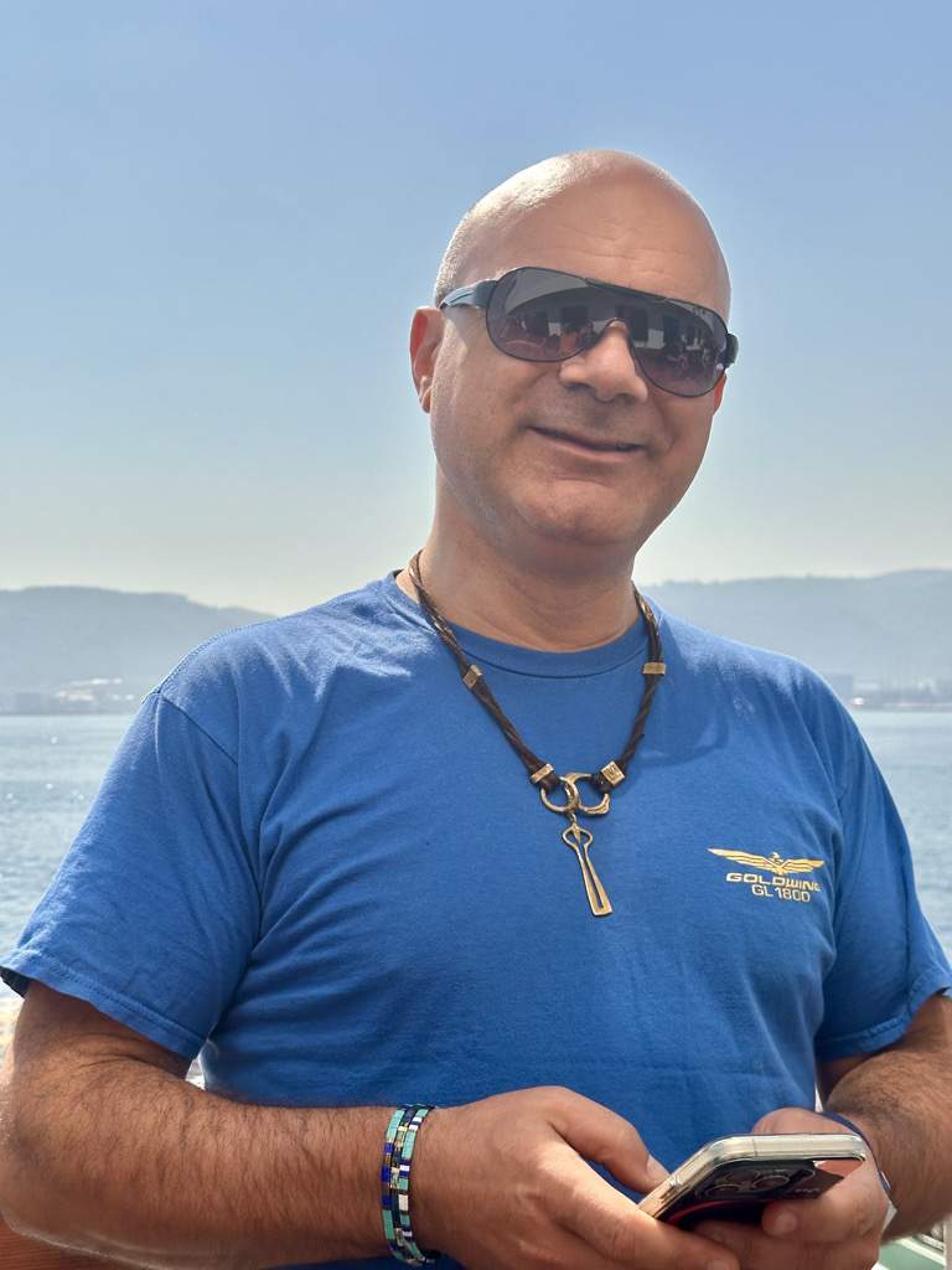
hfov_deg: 30.3
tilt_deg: +3.1
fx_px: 1760
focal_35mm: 48
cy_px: 635
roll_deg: -0.7
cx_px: 476
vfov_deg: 39.7
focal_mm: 6.86
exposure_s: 1/5882
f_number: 1.78
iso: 64
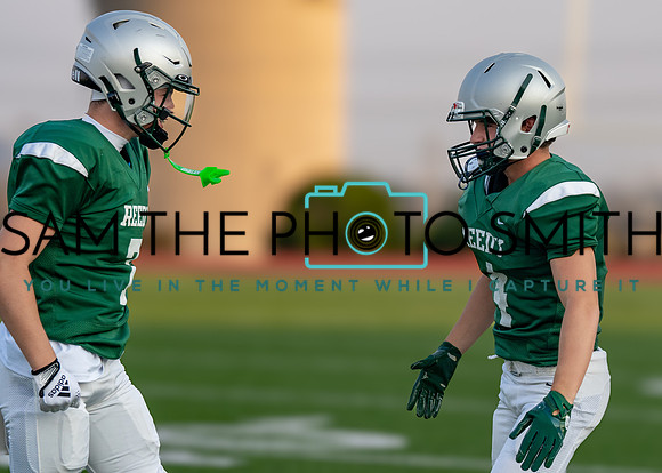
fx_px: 3239
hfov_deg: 11.6
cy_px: 248
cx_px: 508
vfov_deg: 8.3
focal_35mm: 172
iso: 320
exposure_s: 1/2500
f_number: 2.8
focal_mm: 112
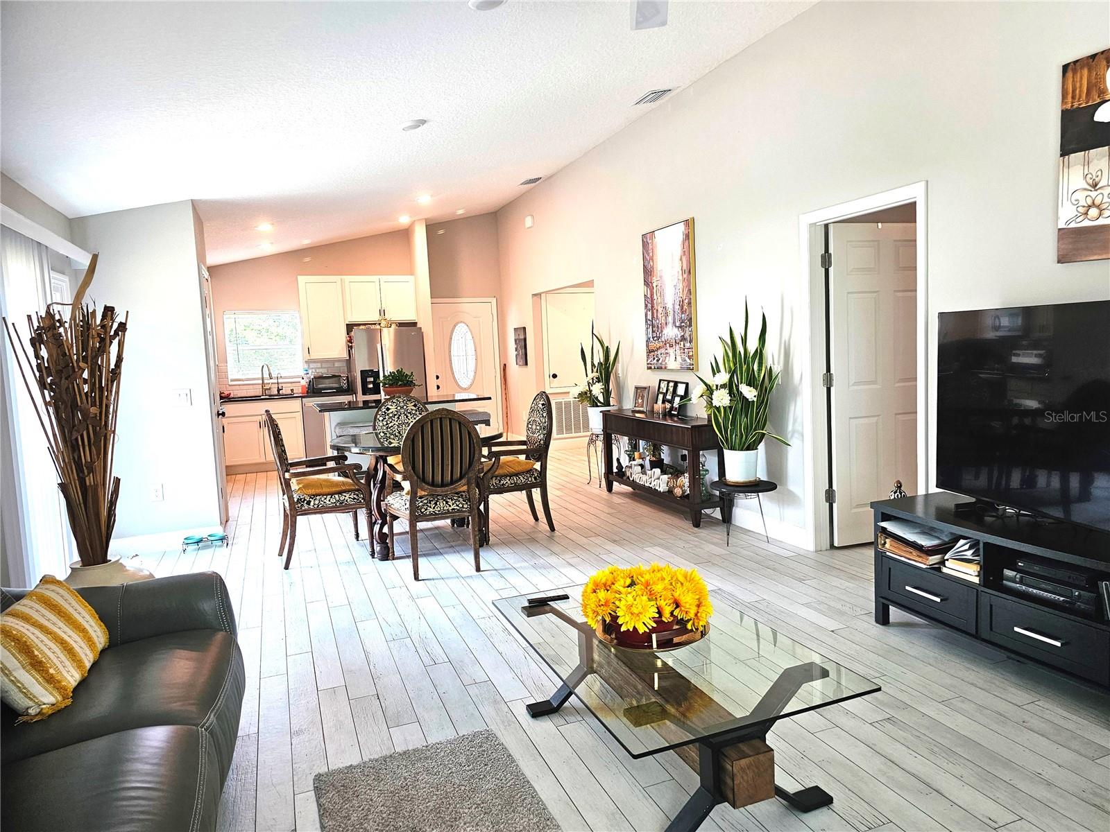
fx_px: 738
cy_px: 416
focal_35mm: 23
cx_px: 555
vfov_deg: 58.9
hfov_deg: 73.9
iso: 200
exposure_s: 1/120
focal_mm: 6.3
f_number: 1.7
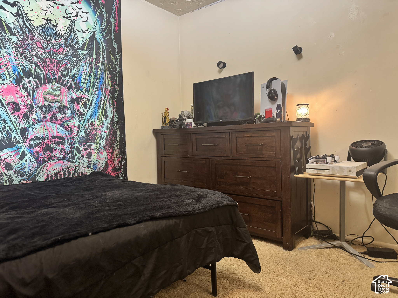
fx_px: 276
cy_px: 149
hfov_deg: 71.6
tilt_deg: -3.1
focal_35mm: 24
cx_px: 199
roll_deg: +0.1
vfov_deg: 56.8
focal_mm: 6.76
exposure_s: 1/60
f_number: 1.78
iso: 320
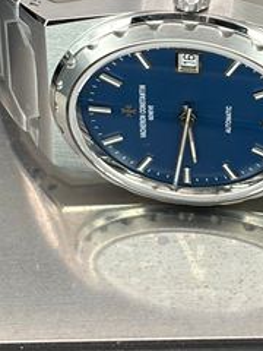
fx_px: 1904
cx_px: 276
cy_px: 110
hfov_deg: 7.9
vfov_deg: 10.5
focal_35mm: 188
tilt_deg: -54.0
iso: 32
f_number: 1.6
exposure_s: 1/386
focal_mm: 5.96
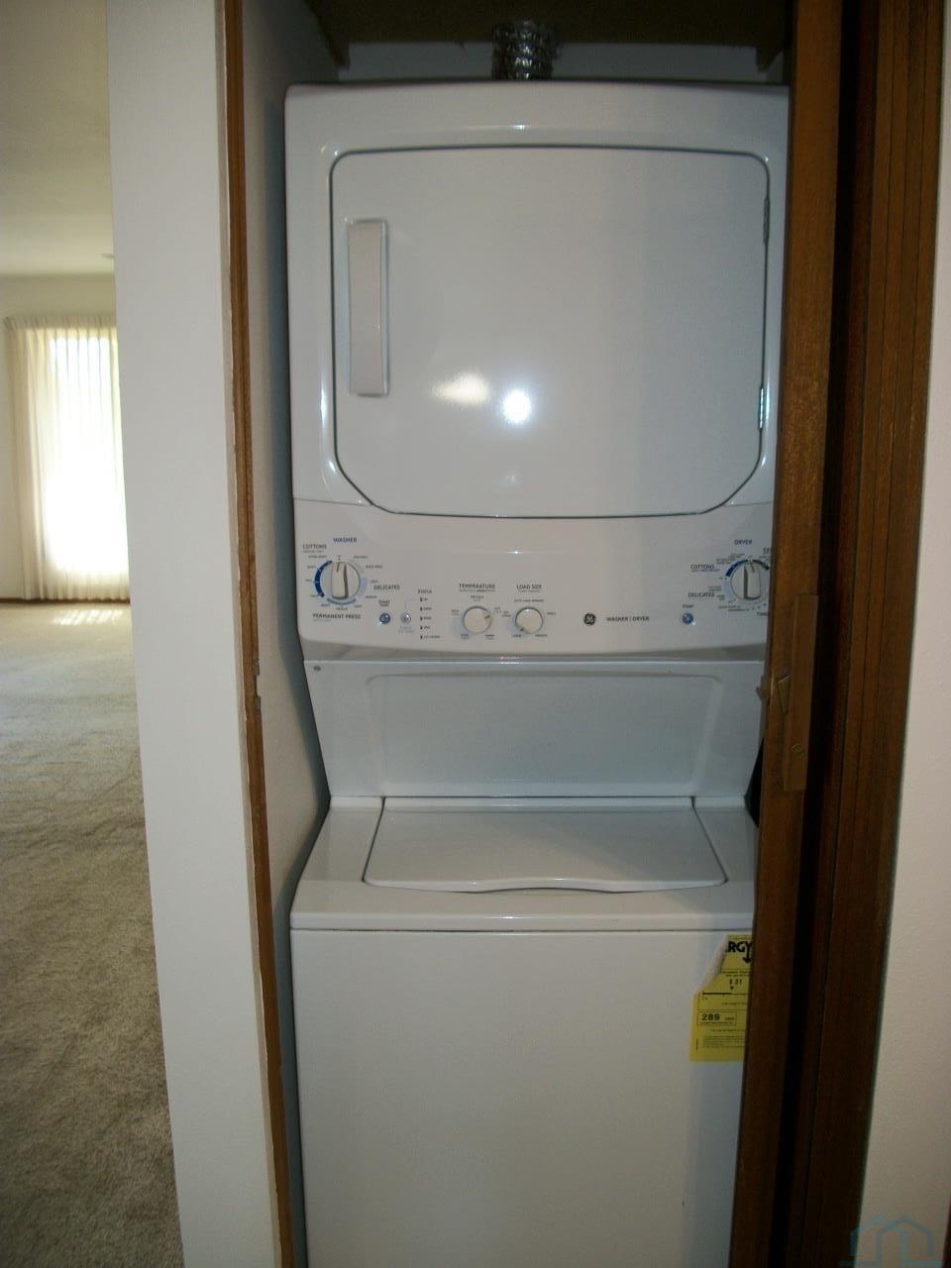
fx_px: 1172
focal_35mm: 32
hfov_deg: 44.2
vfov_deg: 56.8
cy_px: 634
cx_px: 476
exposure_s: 1/30
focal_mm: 5.7
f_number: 2.9
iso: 80
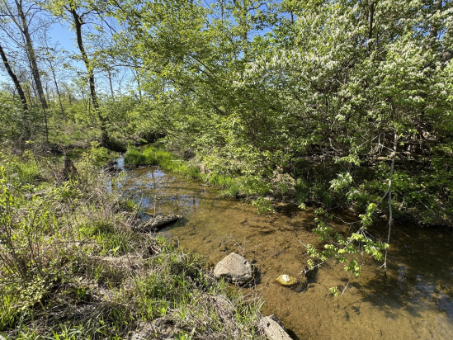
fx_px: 223
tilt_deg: -15.4
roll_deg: +1.7
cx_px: 255
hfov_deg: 90.5
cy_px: 172
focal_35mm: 17
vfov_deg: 74.7
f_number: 2.2
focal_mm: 2.22
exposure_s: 1/383
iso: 40
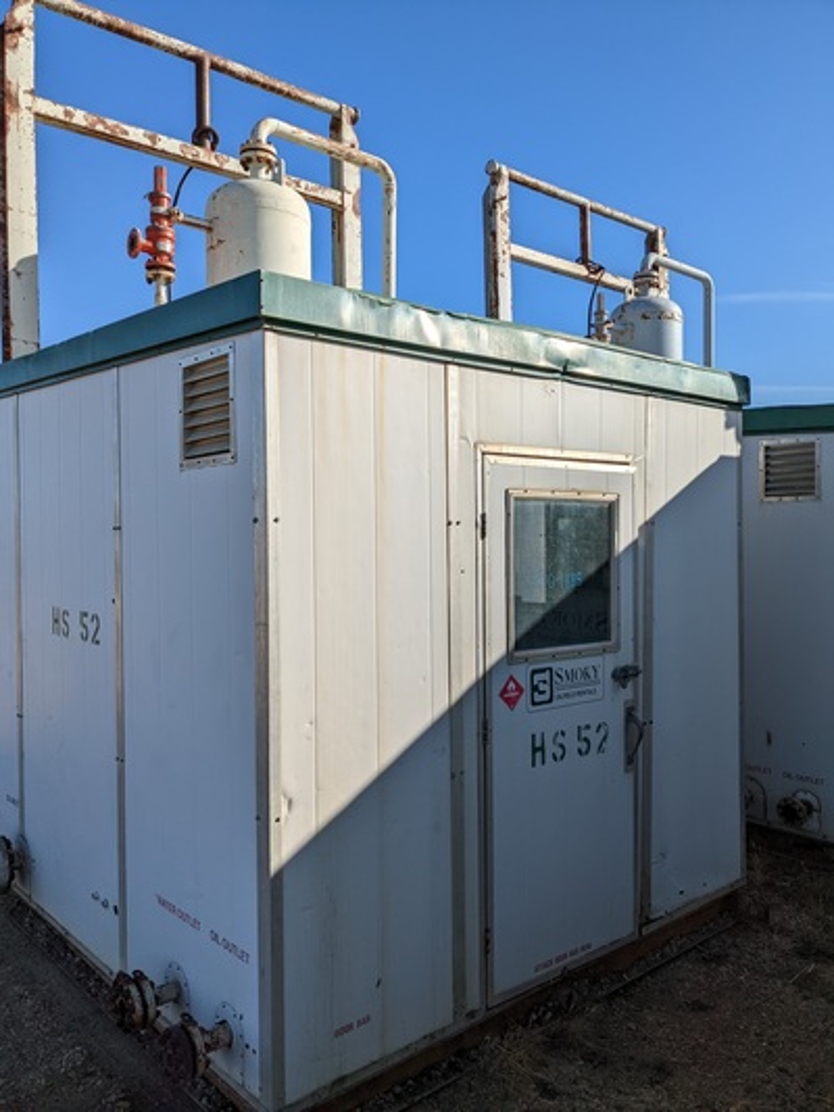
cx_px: 417
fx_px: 867
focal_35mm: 27
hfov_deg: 51.4
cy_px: 556
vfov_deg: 65.3
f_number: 1.73
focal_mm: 4.38
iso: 56
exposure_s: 1/5848
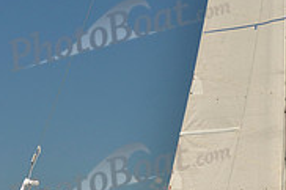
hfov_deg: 9.2
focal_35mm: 223
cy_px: 235
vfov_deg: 6.1
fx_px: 1770
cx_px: 313
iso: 280
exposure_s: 1/800
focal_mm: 70
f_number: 6.3
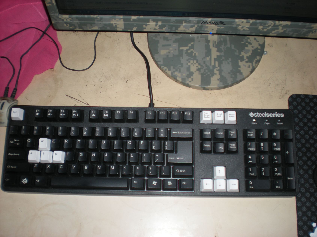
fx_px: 348
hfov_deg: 49.0
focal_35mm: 38
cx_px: 158
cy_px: 118
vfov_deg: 37.7
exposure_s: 1/60
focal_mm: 6.3
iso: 64
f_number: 3.1
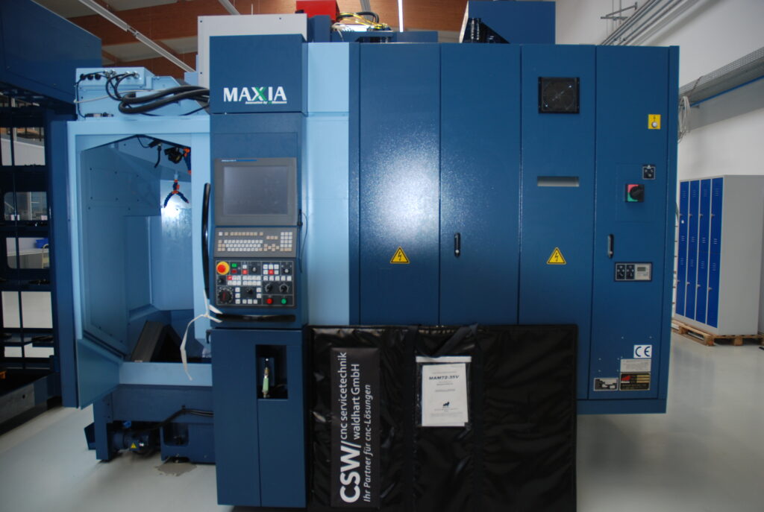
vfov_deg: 48.1
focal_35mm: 27
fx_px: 574
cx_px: 382
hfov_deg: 67.3
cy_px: 256
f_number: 3.5
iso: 200
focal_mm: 18
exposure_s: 1/60
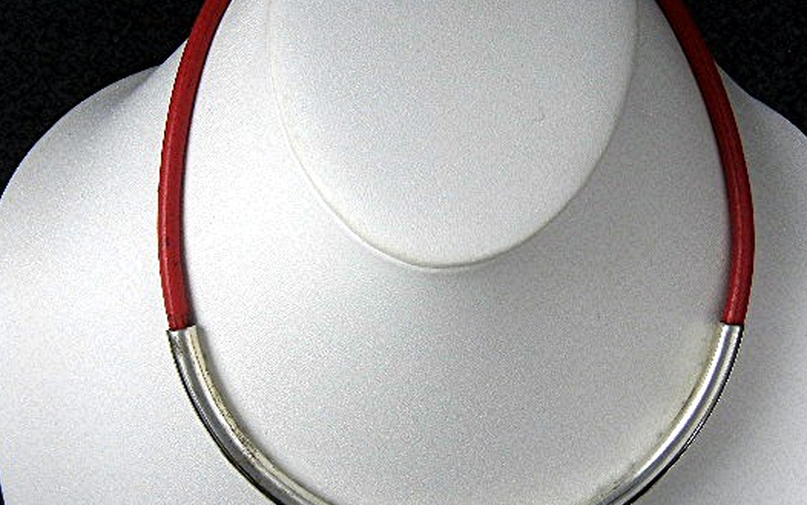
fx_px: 1276
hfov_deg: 35.1
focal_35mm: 58
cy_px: 261
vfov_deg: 22.4
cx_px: 411
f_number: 3.8
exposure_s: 1/70.3
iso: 160
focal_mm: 8.1
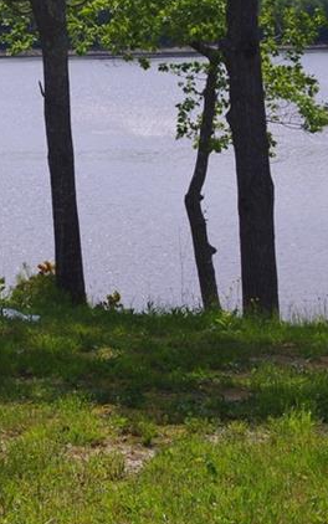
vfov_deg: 17.2
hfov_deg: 10.6
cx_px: -67
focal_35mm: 121
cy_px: 161
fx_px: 1729
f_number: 11
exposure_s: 1/160
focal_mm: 32.5
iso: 100
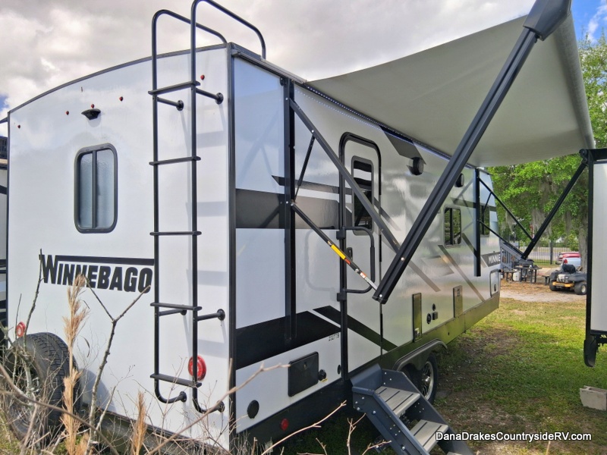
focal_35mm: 26
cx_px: 304
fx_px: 456
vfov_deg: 53.1
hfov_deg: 67.3
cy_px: 228
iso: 25
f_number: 1.8
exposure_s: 1/183
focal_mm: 3.98
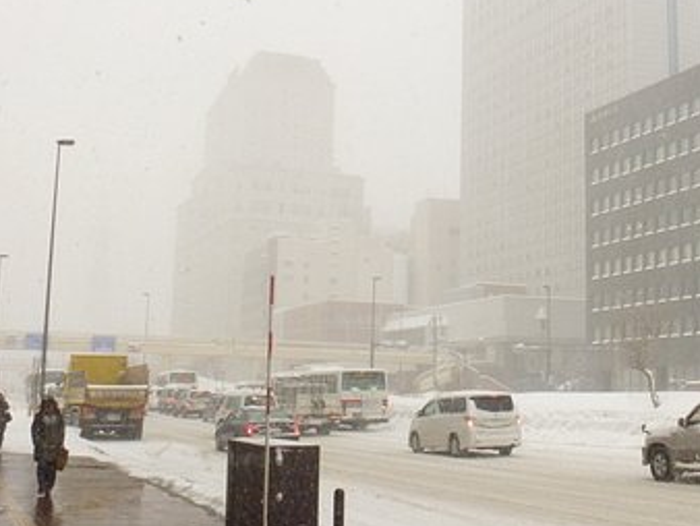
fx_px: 1073
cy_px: 205
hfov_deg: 35.3
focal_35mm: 53
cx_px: 526
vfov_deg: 27.5
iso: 400
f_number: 5.6
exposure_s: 1/250
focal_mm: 6.3
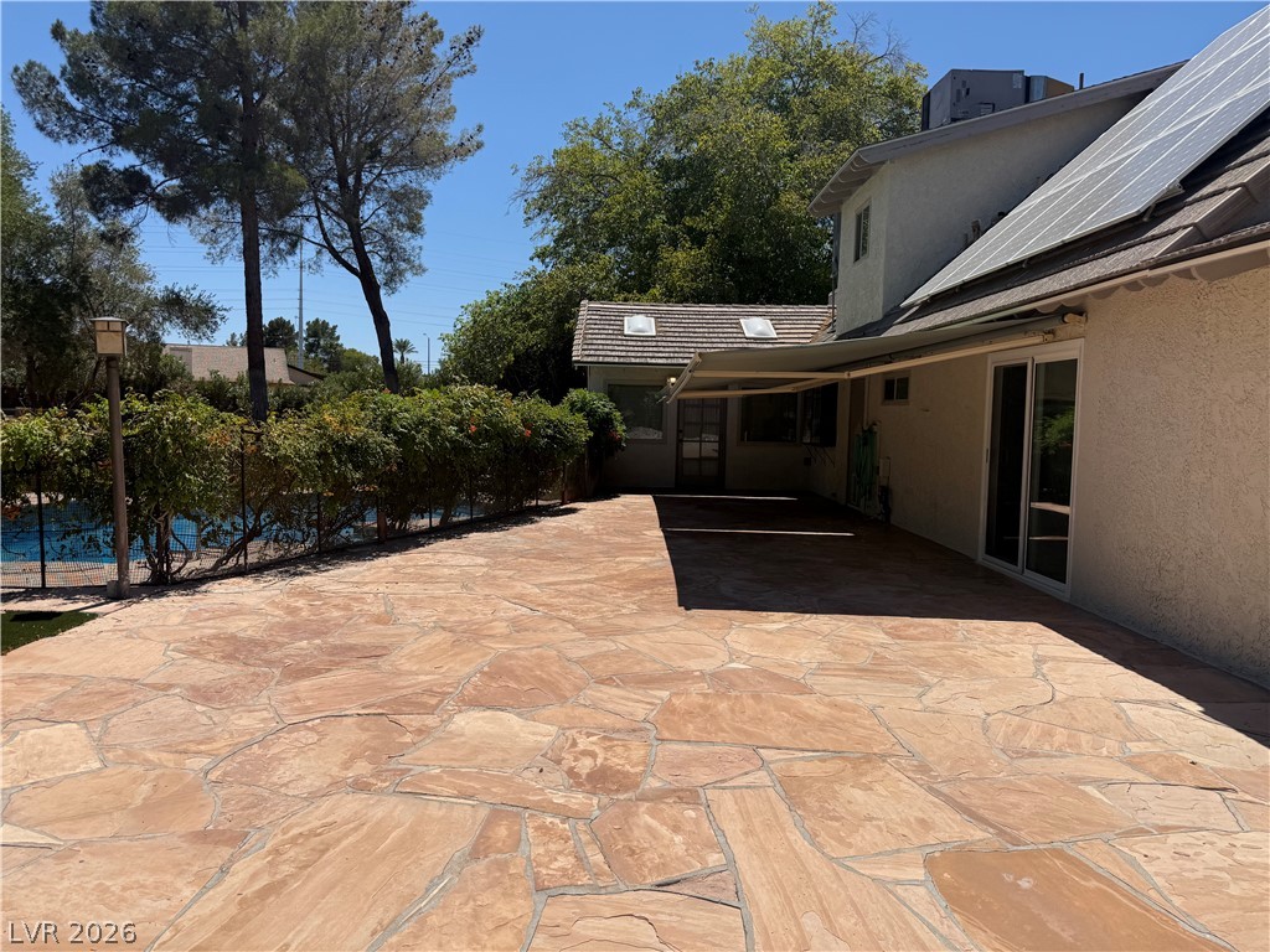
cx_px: 635
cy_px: 476
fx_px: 881
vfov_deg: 56.8
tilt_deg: -4.8
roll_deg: -0.7
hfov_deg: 71.6
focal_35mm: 24
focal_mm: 6.76
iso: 80
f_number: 1.78
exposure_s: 1/7353
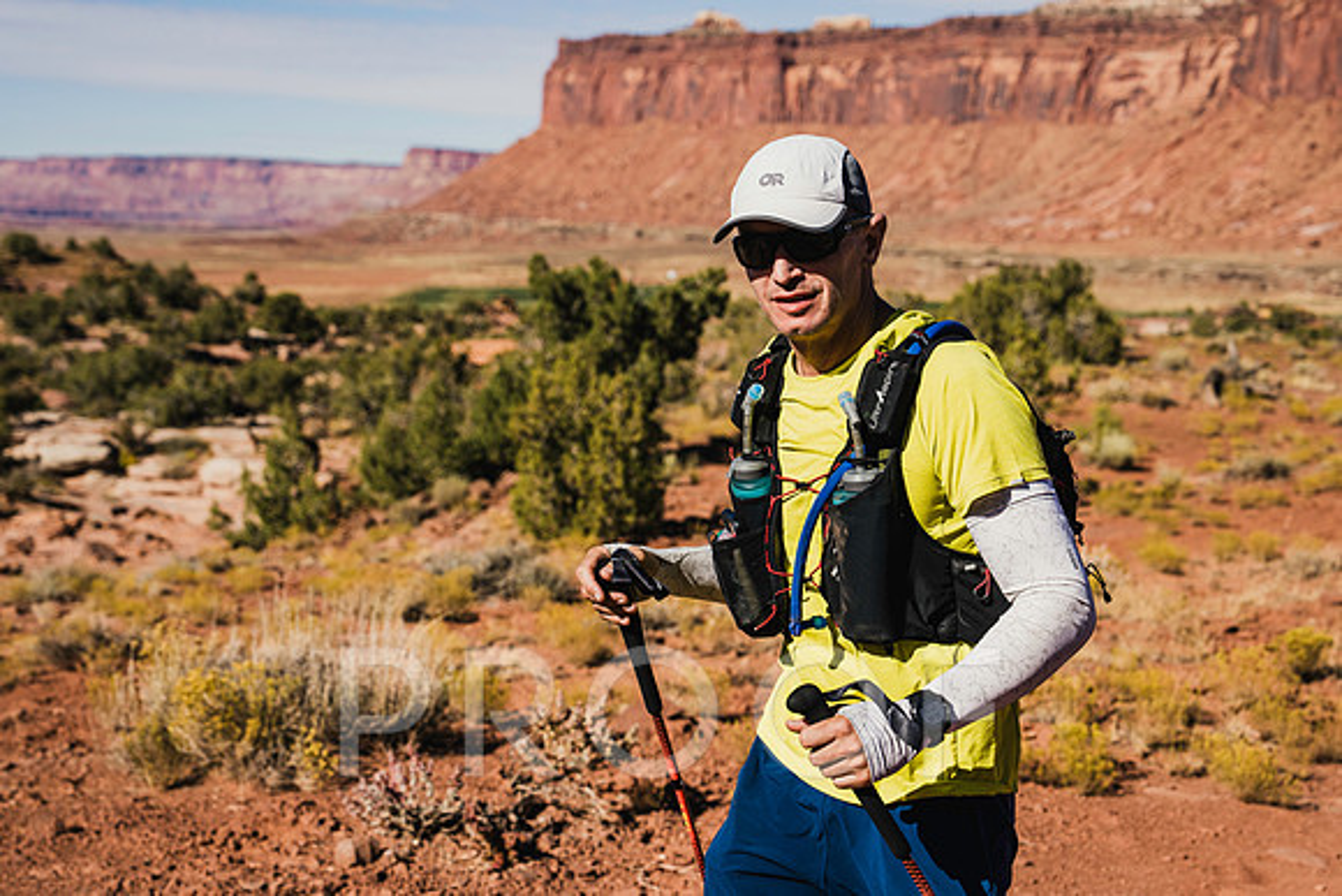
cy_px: 447
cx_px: 691
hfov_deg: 34.5
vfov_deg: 23.4
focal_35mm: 58
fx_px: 2159
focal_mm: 55
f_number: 5
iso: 100
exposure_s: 1/1000
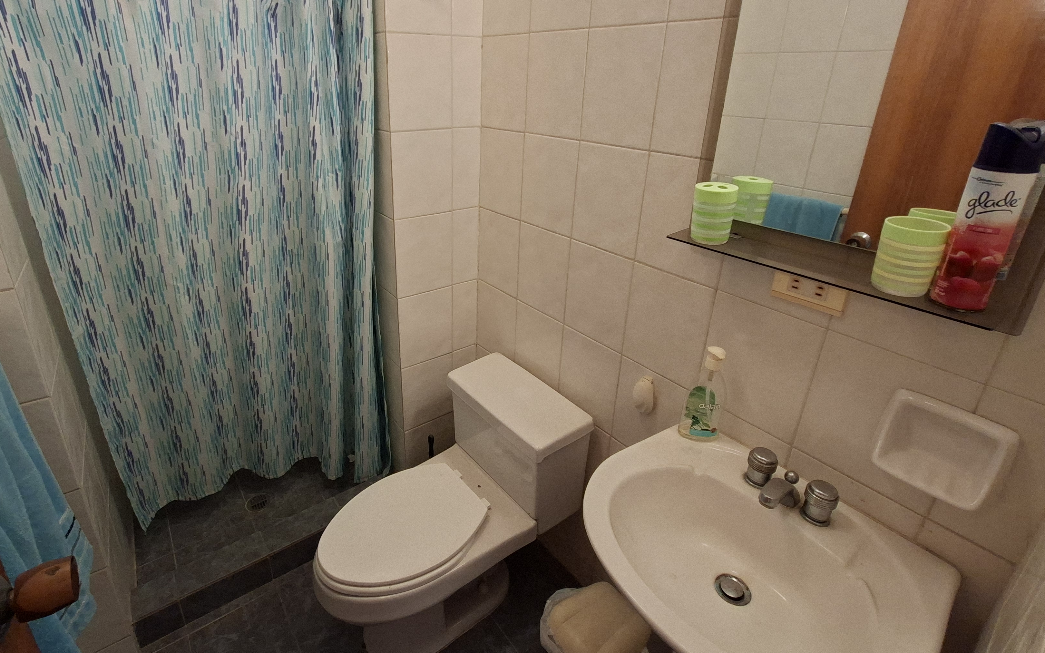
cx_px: 472
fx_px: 484
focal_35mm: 17
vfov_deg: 67.4
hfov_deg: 94.1
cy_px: 267
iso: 125
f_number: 2.2
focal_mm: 1.74
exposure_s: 1/50
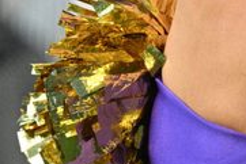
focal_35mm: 928
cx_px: 283
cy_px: -240
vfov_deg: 1.5
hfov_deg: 2.2
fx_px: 6346
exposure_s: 1/3200
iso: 1600
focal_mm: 140
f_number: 3.5
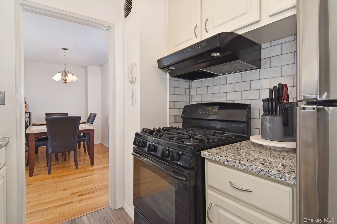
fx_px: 154
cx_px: 168
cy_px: 112
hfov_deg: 95.0
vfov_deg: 72.0
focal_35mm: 16
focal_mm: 11
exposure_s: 1/30
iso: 640
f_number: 11
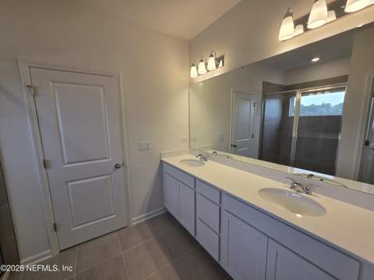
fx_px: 140
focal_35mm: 13
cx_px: 187
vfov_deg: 89.8
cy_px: 140
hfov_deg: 106.2
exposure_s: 1/120
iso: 32
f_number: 1.9
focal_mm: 2.2
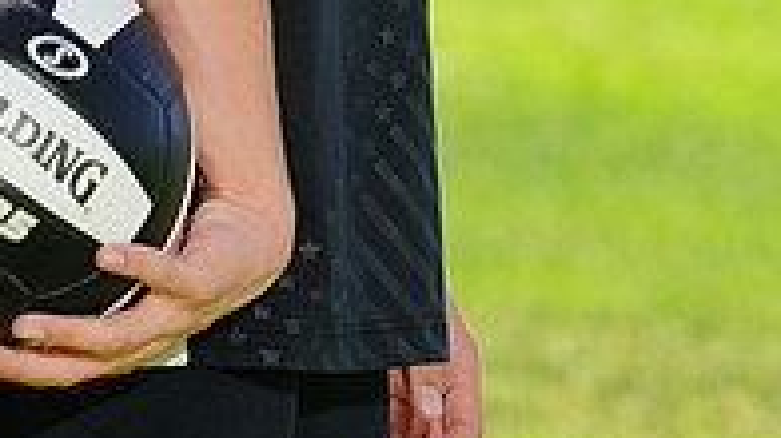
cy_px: -641
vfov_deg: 1.3
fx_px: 18814
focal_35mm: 909
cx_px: 279
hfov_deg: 2.4
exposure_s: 1/200
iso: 200
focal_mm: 294
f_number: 10
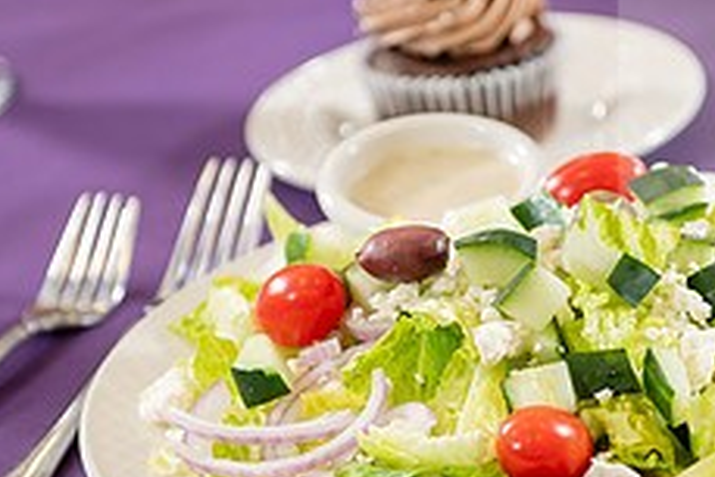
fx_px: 3319
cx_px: 525
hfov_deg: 12.3
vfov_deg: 8.2
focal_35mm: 167
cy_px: 320
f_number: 3.5
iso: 400
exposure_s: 1/160
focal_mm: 66
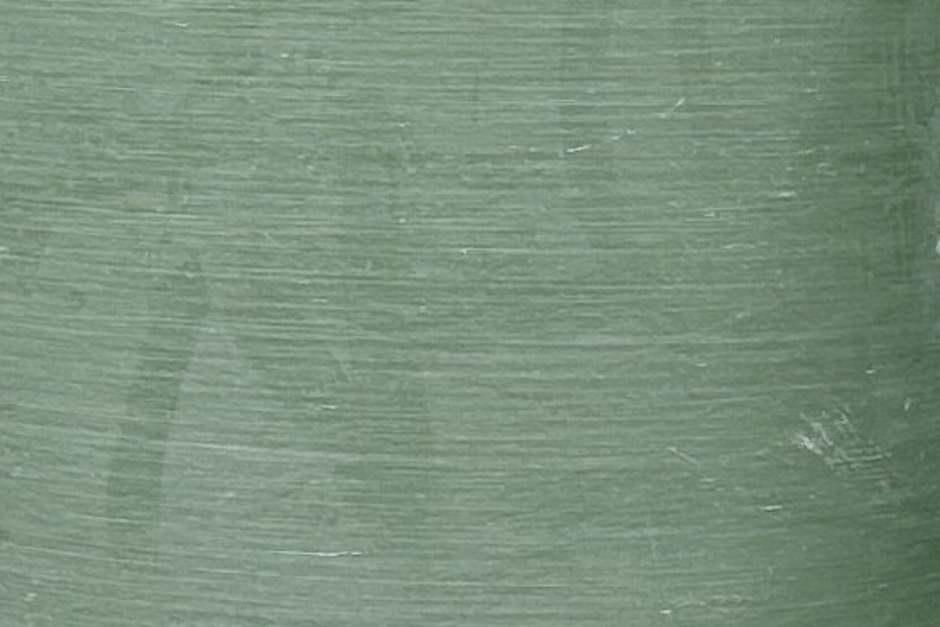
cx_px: -17
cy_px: 357
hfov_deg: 11.2
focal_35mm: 181
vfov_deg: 7.6
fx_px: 4727
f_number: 1.78
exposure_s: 1/1562
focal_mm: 6.86
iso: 80
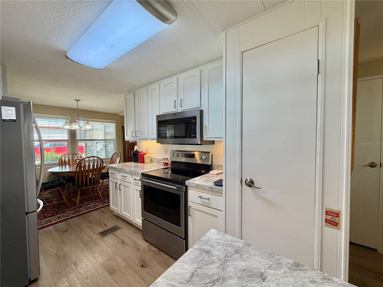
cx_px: 192
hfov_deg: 102.1
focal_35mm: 14
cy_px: 144
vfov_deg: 85.7
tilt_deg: -2.4
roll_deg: +1.0
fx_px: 155
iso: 100
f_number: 2.2
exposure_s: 1/120
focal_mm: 2.22
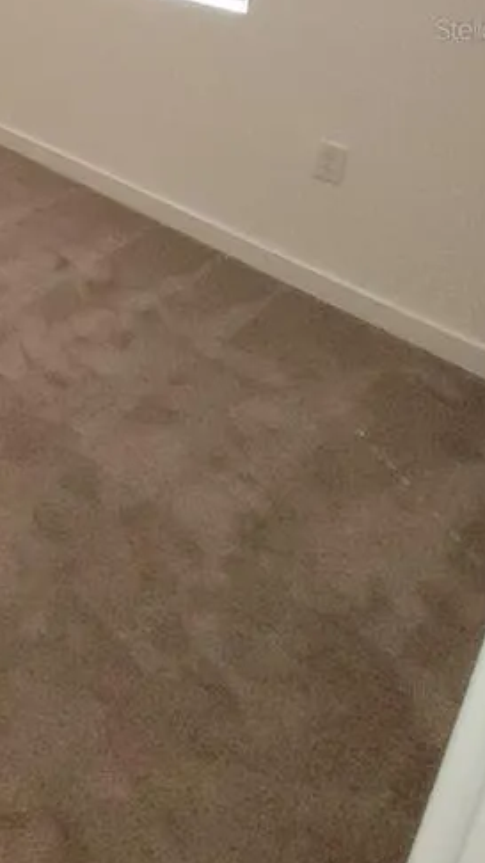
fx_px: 801
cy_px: 28
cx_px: -238
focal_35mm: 35
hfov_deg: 25.5
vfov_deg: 48.2
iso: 250
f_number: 2.2
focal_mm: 1.74
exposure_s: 1/60
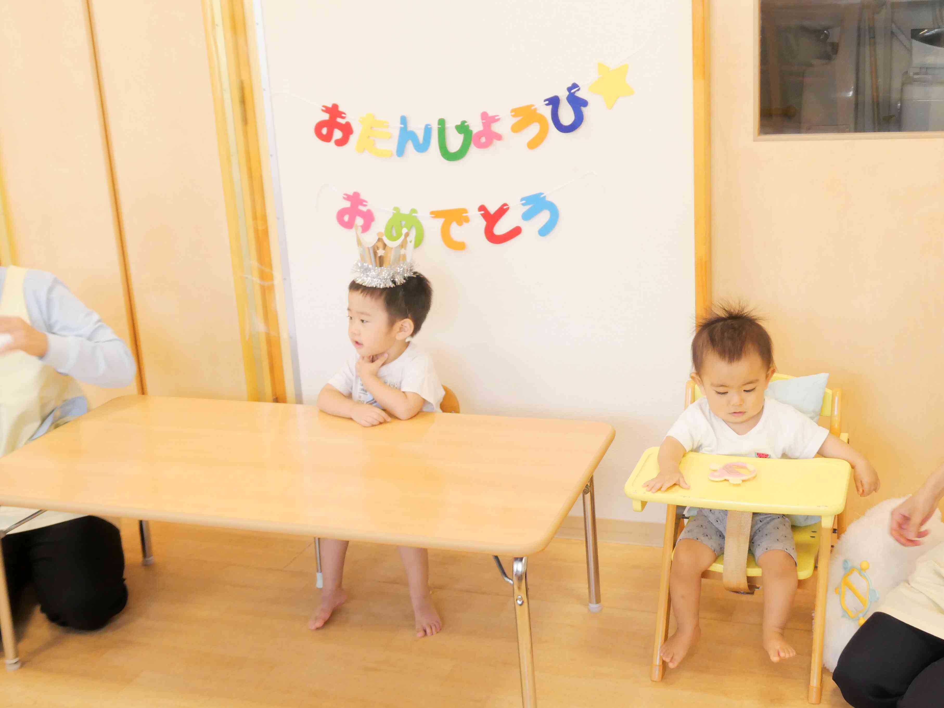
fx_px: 1200
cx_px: 472
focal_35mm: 44
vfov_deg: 32.9
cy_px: 354
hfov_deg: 42.9
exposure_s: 1/80
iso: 100
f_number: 3.9
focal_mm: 7.8
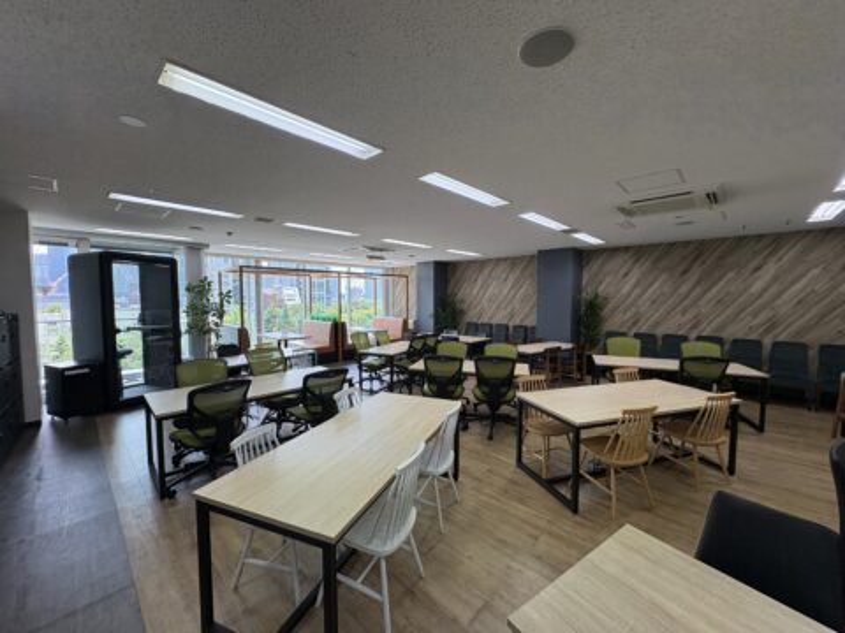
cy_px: 316
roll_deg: +0.4
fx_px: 342
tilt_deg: -1.7
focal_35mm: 14
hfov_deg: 102.1
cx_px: 422
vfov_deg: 85.7
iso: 80
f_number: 2.2
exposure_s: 1/139
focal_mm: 2.22
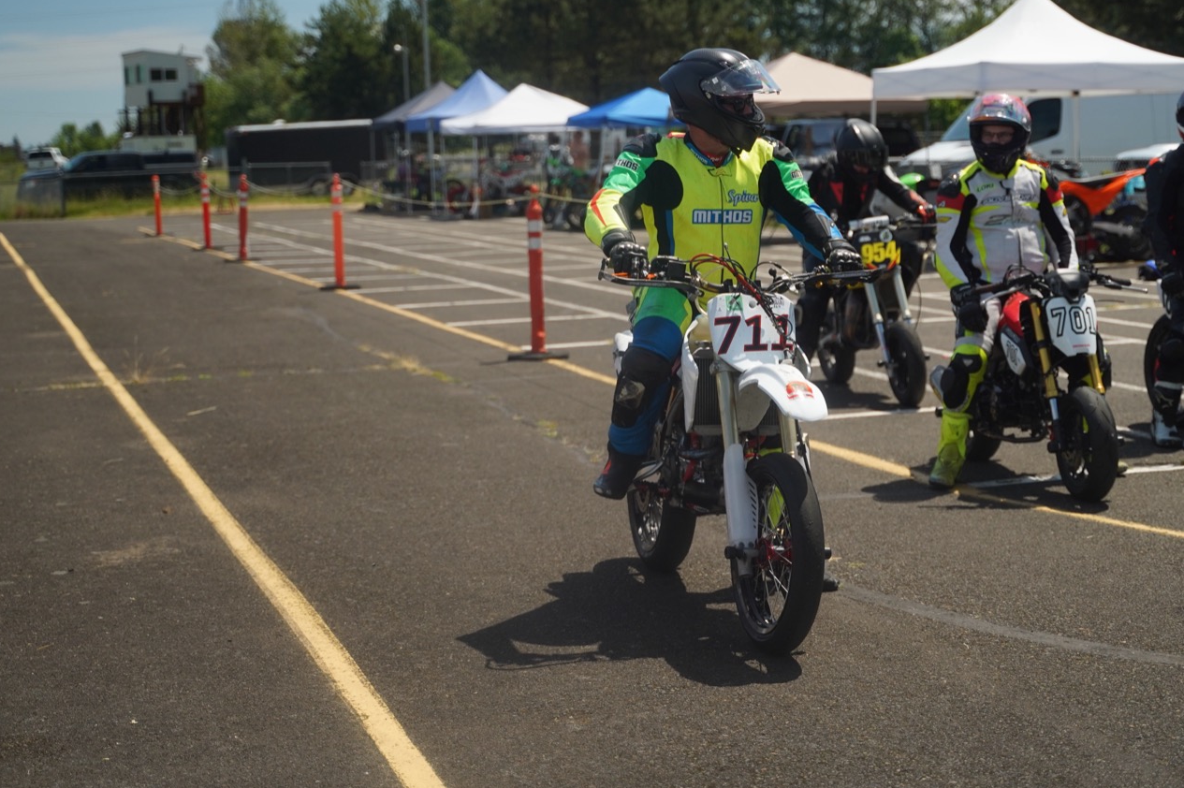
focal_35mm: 62
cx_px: 716
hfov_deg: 32.3
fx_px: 2038
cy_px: 370
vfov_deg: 21.9
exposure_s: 1/800
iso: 400
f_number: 2.8
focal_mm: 49
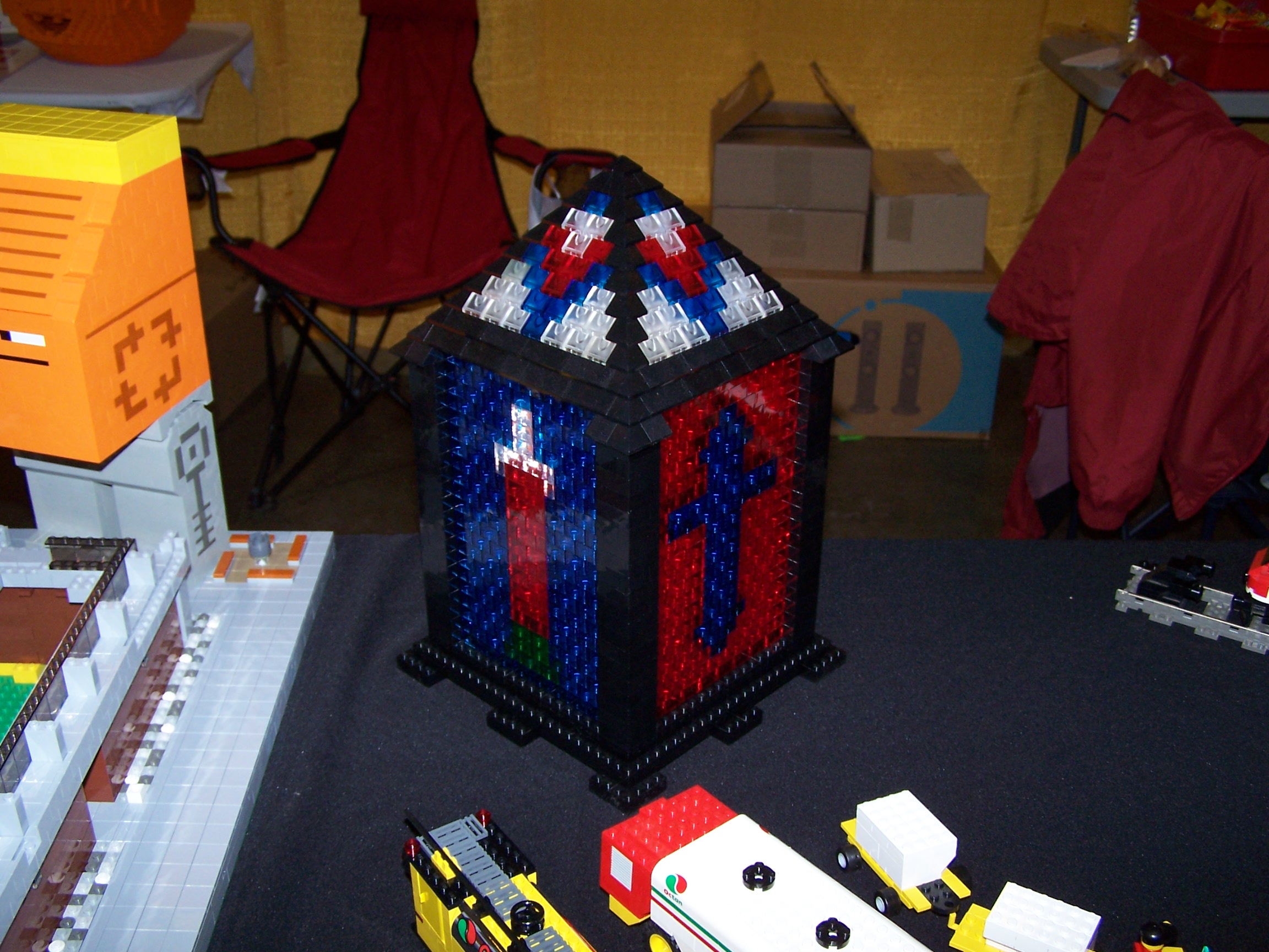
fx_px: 1393
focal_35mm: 38
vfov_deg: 37.7
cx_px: 634
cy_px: 476
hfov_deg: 49.0
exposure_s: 1/60
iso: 140
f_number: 2.8
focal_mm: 6.3
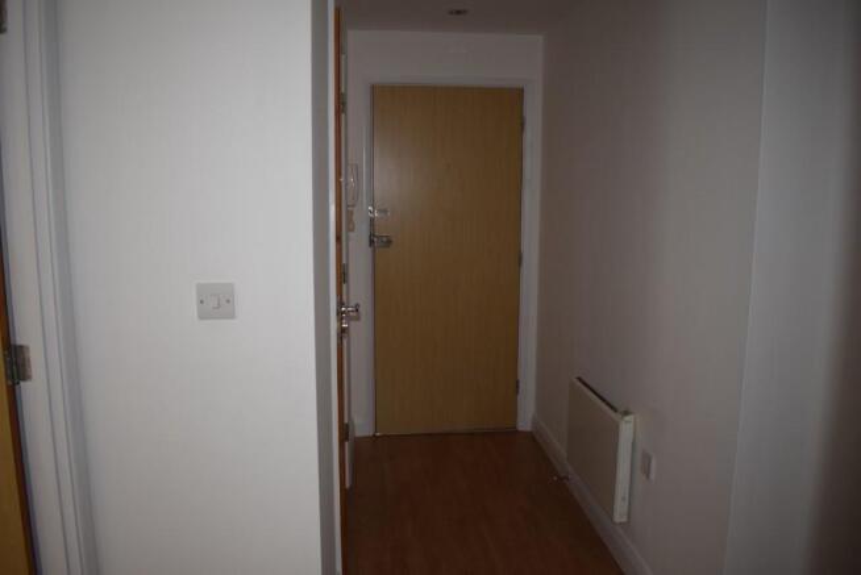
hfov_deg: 67.3
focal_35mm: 27
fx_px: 646
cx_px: 430
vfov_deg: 48.0
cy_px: 288
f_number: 3.5
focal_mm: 18
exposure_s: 1/60
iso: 800
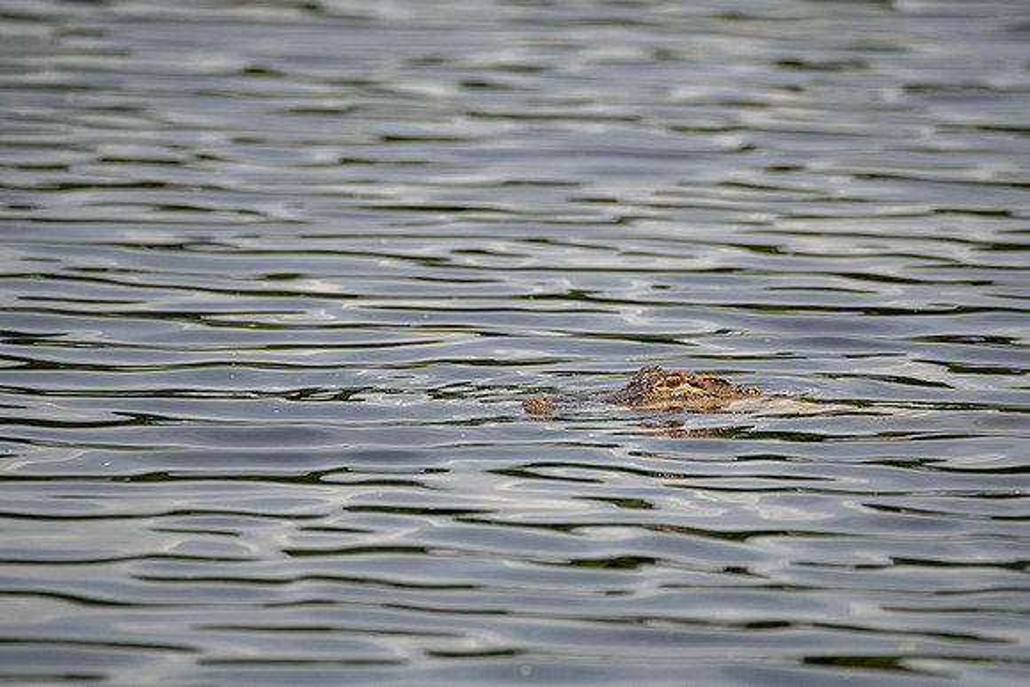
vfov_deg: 2.1
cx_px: 549
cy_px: 330
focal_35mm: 657
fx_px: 18794
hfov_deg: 3.1
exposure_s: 1/2000
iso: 800
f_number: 8
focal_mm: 600
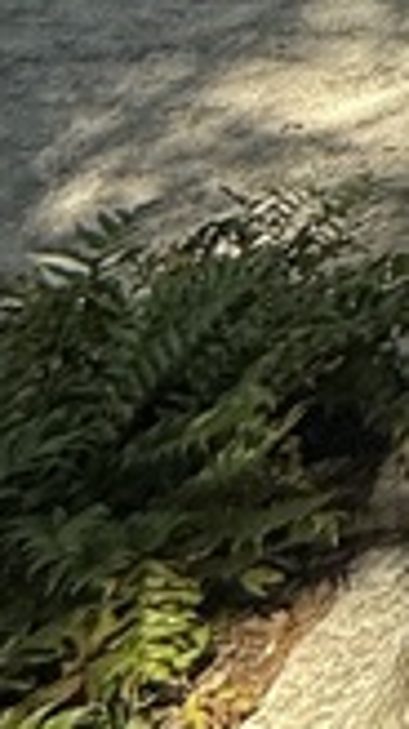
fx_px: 1835
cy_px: -631
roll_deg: +0.2
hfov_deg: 7.8
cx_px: 1672
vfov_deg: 17.6
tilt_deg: -0.8
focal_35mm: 95
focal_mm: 2.22
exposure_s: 1/122
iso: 64
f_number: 2.2
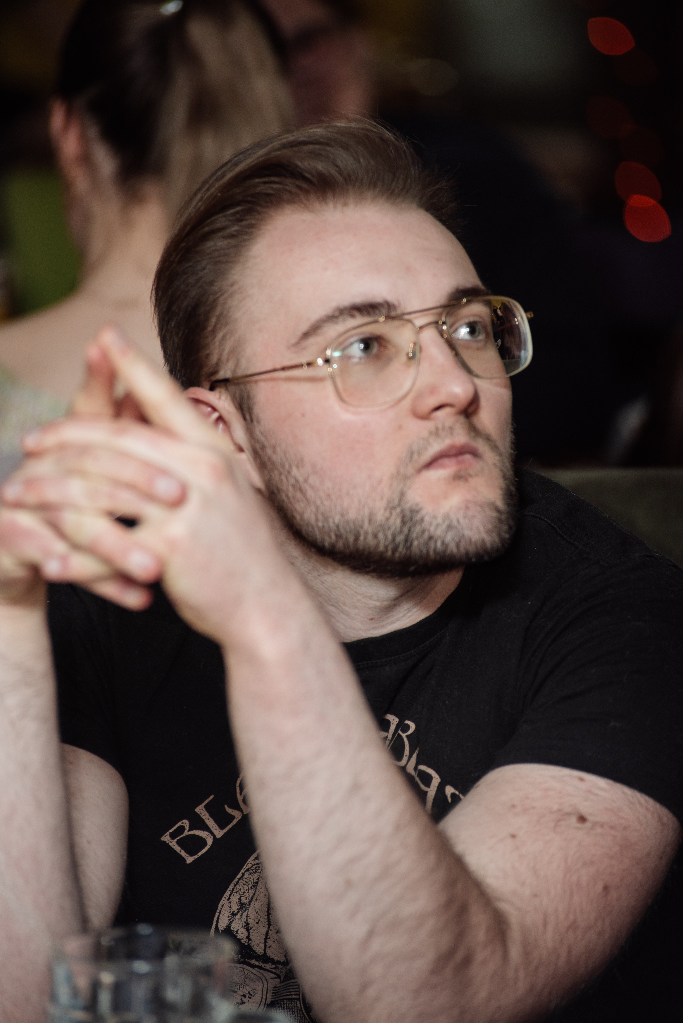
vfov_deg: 10.3
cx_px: 342
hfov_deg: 6.9
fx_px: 5687
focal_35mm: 200
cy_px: 512
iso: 500
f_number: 4
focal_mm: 200
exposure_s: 1/160
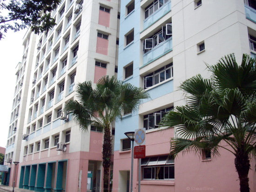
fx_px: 274
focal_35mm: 37
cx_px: 128
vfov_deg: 38.6
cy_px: 96
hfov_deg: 50.2
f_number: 2.8
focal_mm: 6.2
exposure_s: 1/125
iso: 147
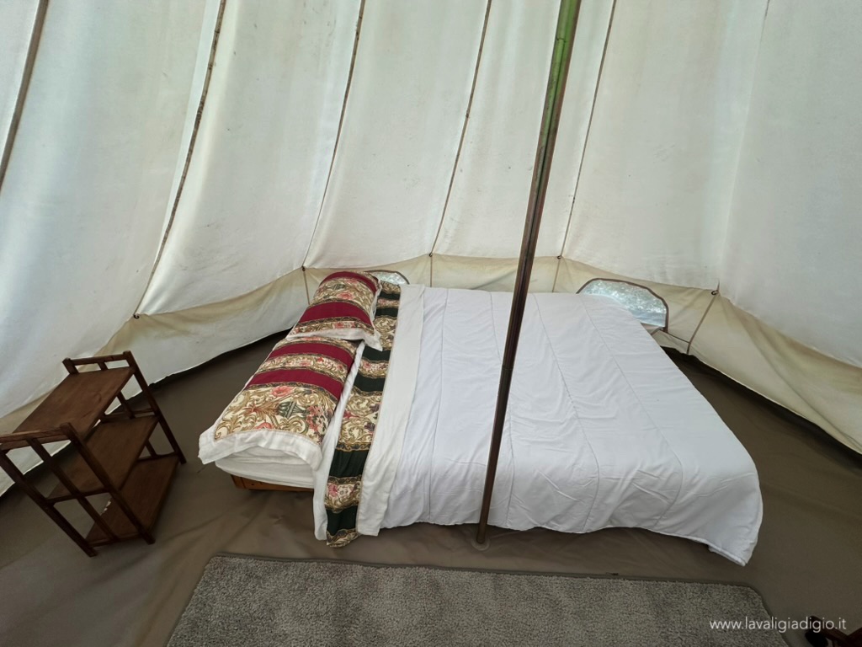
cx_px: 431
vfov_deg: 85.7
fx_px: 349
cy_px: 324
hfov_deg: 102.1
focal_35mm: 14
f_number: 2.2
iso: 125
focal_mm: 2.22
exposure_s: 1/99
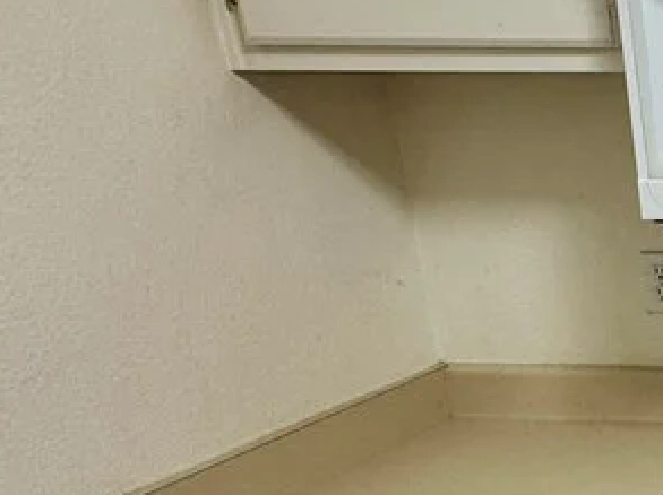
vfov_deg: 29.1
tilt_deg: -18.0
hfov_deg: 26.6
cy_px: 382
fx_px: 937
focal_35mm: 49
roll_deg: -0.3
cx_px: 1021
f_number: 2.2
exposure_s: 1/120
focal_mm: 2.22
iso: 200
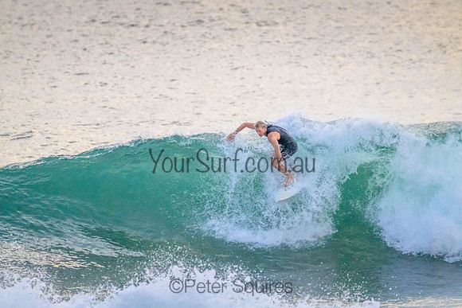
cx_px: 231
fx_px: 10269
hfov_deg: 2.6
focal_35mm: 800
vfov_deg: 1.7
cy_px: 154
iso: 9000
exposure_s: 1/2000
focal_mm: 800
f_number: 11
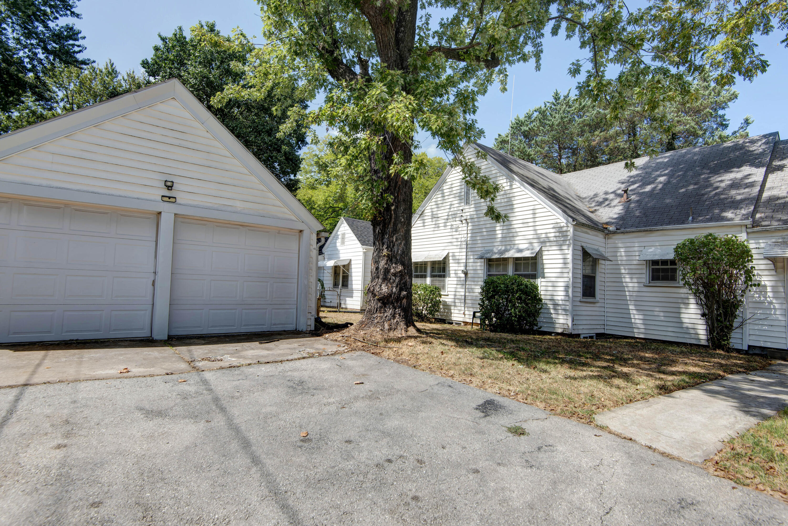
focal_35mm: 16
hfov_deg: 96.7
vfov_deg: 73.8
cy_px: 263
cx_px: 394
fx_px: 350
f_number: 6.7
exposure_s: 1/500
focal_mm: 16
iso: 100
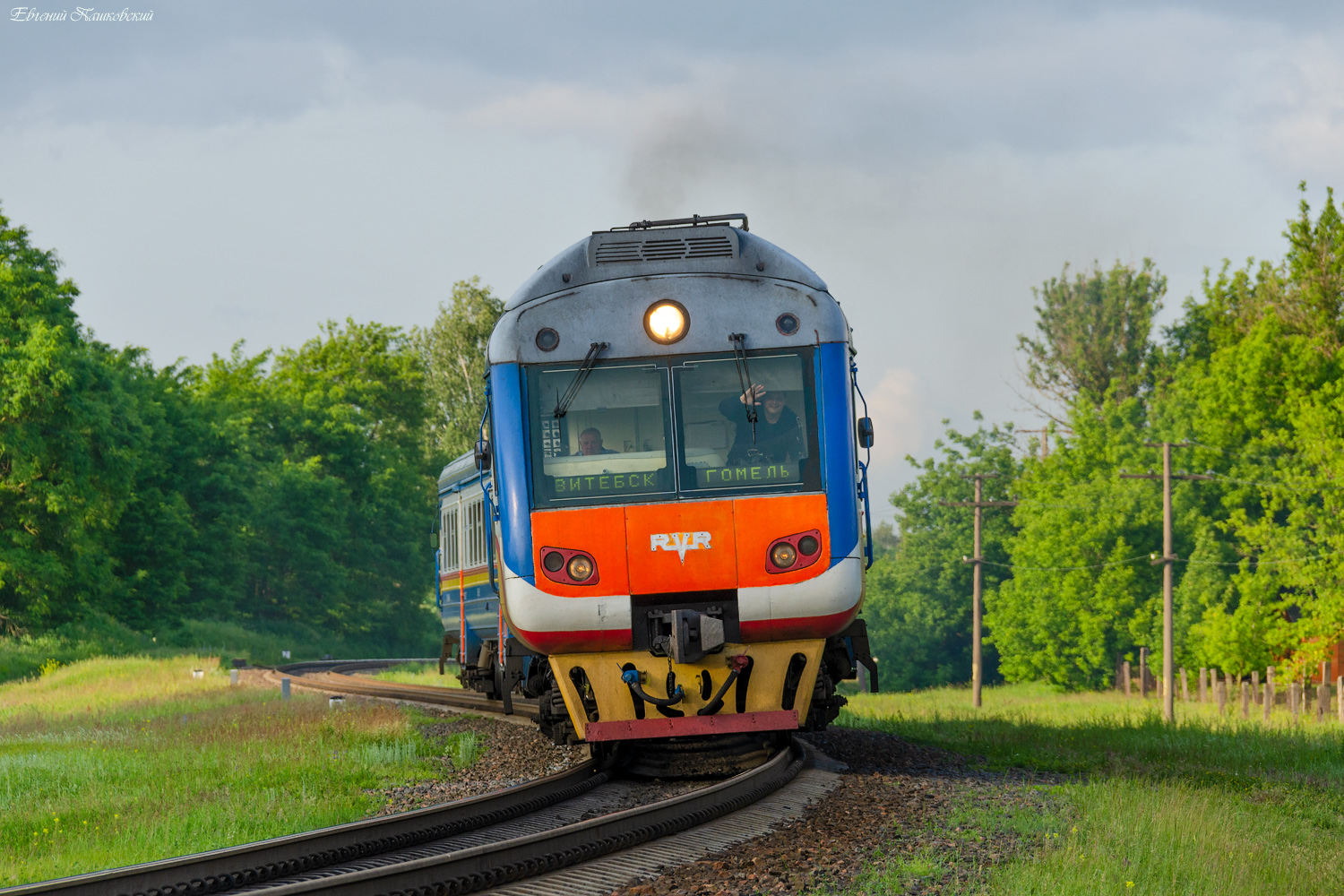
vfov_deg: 5.6
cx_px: 672
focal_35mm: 248
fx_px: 9239
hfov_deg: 8.3
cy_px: 448
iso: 200
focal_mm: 165
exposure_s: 1/400
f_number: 7.1
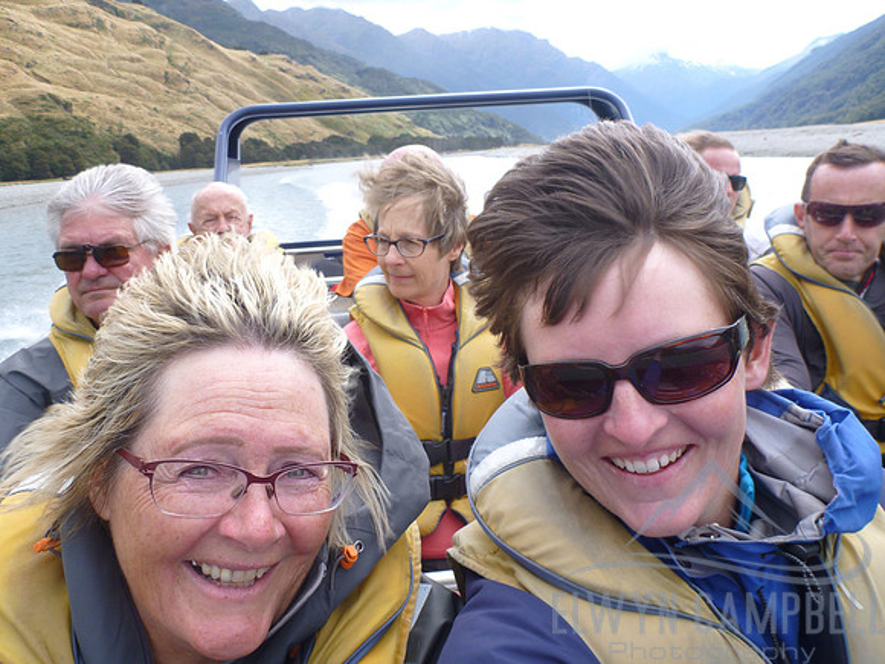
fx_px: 716
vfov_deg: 49.7
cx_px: 442
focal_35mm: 28
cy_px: 332
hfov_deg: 63.4
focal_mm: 4.9
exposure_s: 1/320
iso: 100
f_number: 3.3
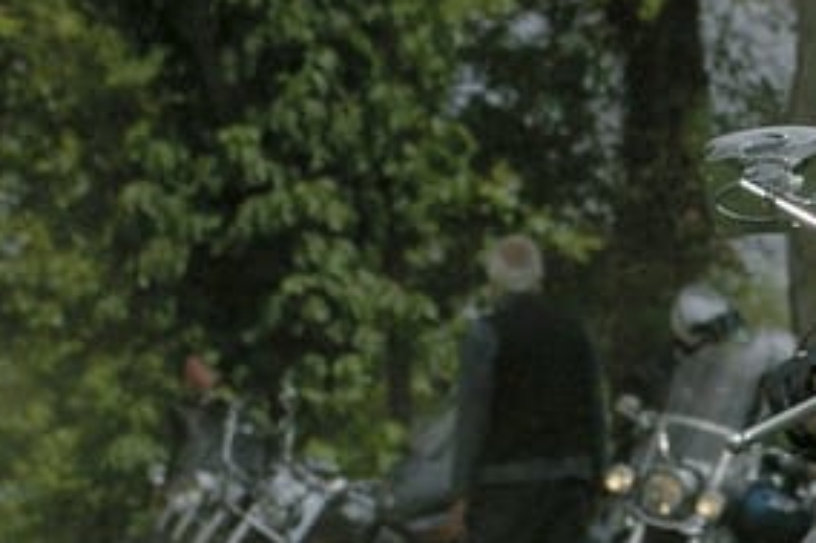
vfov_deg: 4.6
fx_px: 6746
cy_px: 677
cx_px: 1083
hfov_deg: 6.9
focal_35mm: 298
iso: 800
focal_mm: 55
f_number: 5.6
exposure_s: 1/4000
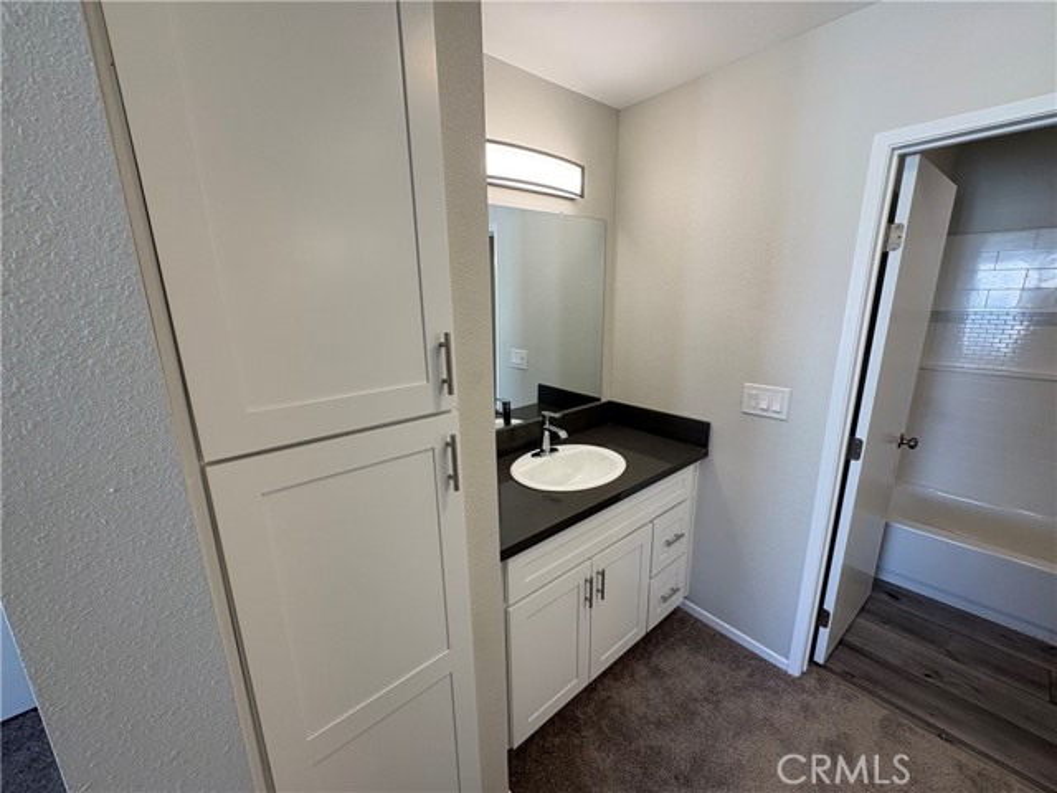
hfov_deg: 102.1
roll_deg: +0.9
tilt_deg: -13.7
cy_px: 396
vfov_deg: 85.7
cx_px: 528
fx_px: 427
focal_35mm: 14
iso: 100
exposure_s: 1/120
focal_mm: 2.22
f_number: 2.2
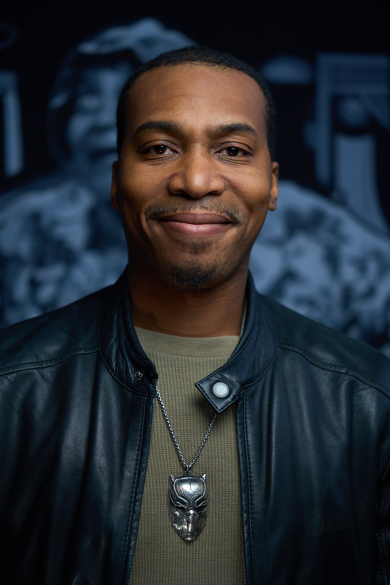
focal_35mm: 60
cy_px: 292
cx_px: 195
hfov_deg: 22.6
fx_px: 975
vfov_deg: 33.4
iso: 160
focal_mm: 40
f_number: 1.8
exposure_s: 1/160
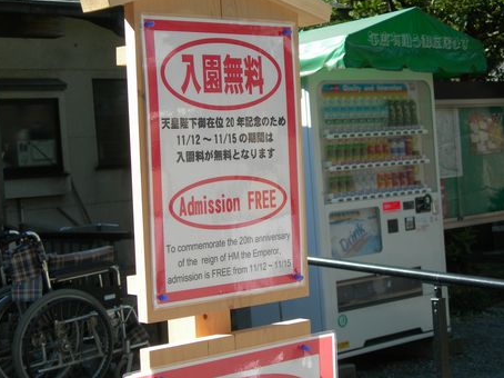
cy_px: 187
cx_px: 250
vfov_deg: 20.1
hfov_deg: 26.7
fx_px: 1062
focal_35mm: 73
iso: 50
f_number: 3.7
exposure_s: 1/222
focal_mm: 14.9
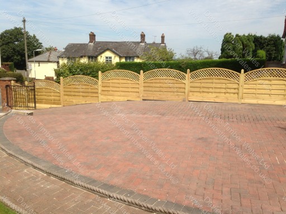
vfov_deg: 42.9
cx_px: 143
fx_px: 273
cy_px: 107
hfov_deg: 55.4
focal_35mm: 33
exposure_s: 1/1642
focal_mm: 4.13
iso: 50
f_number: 2.4
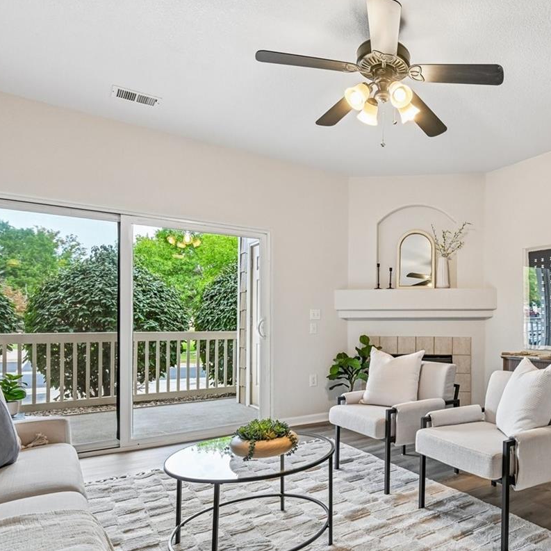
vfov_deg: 64.8
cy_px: 307
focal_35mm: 24
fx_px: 432
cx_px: 425
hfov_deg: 60.8
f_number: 8
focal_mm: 14
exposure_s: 1/15
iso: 90
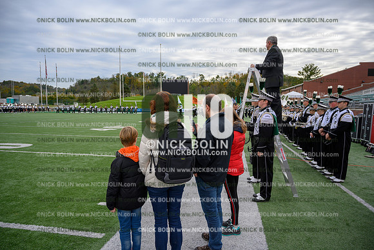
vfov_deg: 53.2
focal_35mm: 24
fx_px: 249
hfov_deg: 73.7
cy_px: 125
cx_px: 187
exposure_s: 1/500
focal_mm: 24
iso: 125
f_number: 4
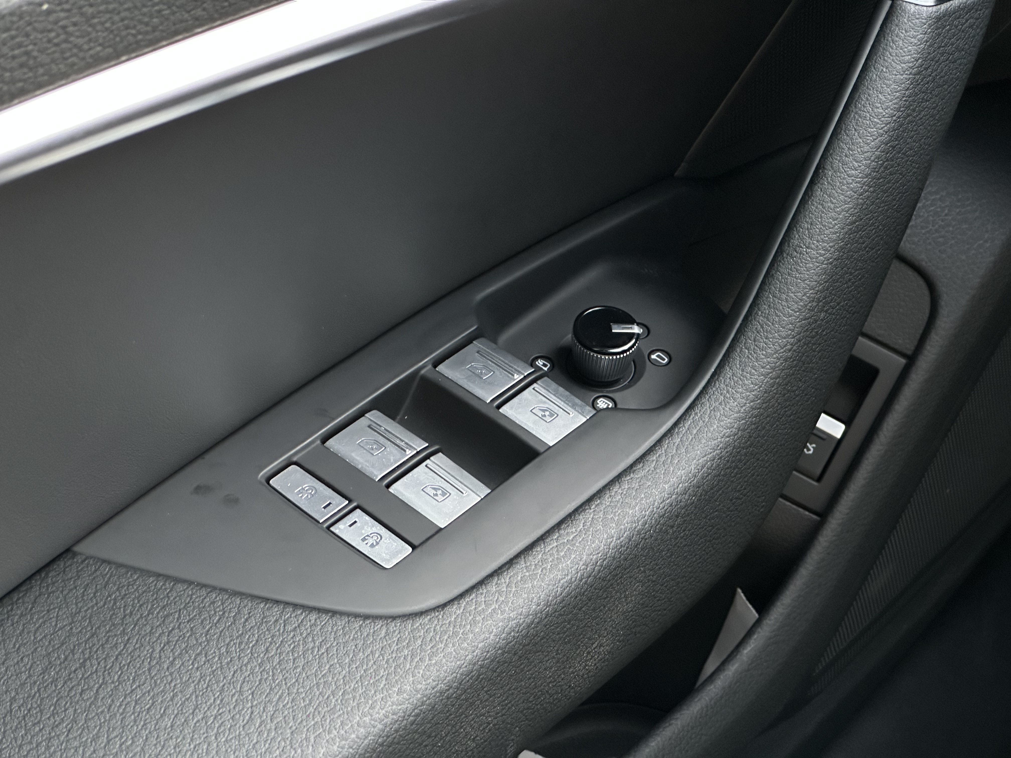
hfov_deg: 25.3
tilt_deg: -37.6
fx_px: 2249
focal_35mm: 77
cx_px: 506
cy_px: 379
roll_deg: +0.4
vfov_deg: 19.1
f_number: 2.8
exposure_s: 1/93
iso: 250
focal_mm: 9
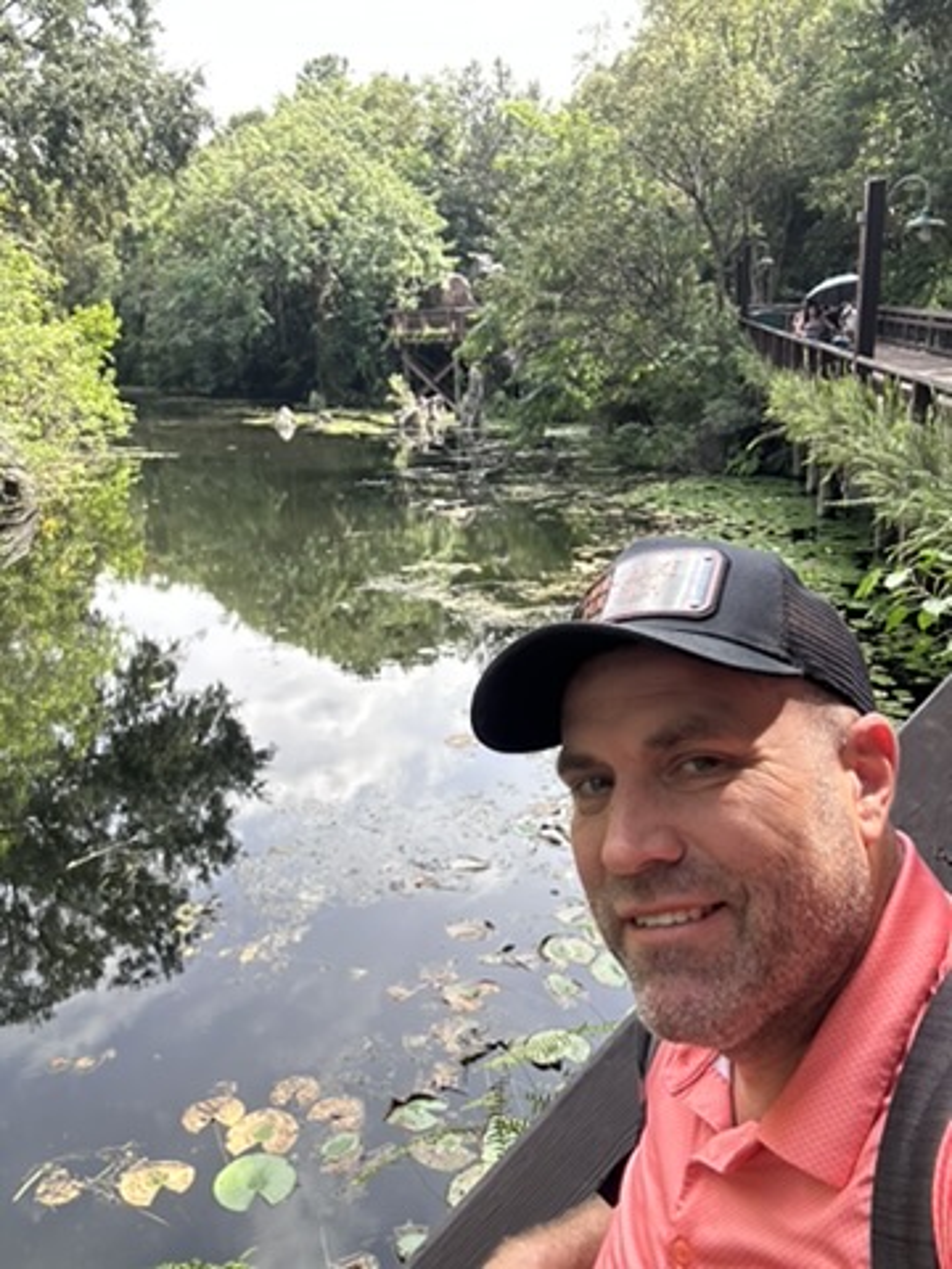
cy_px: 634
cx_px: 476
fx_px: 1100
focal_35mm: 30
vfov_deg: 60.0
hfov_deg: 46.8
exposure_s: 1/136
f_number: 1.9
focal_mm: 2.69
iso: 40
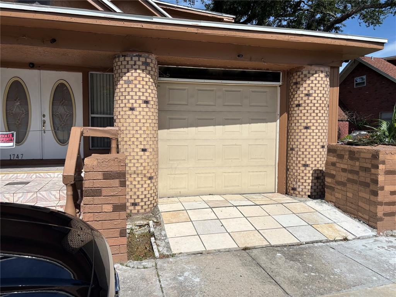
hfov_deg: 67.3
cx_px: 198
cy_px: 148
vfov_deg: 53.1
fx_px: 297
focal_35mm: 26
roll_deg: -0.6
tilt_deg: -2.8
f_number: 1.6
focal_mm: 5.96
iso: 50
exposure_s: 1/7194
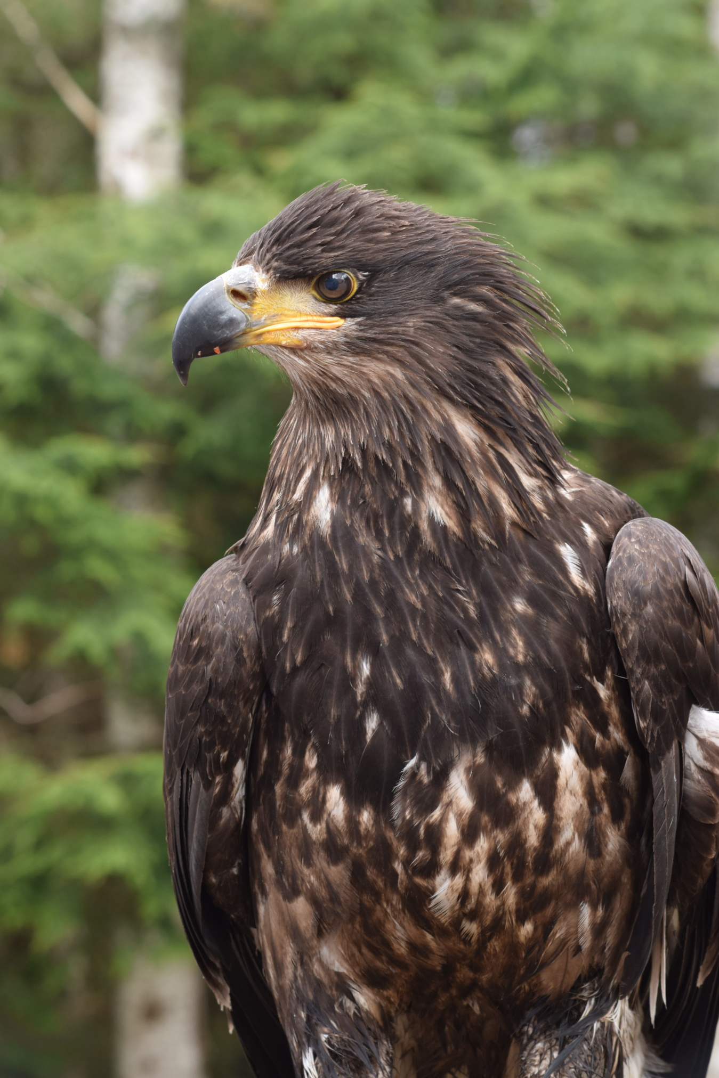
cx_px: 360
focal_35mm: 129
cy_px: 539
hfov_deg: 10.6
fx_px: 3865
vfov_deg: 15.9
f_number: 9
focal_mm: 86
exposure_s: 1/80
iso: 400
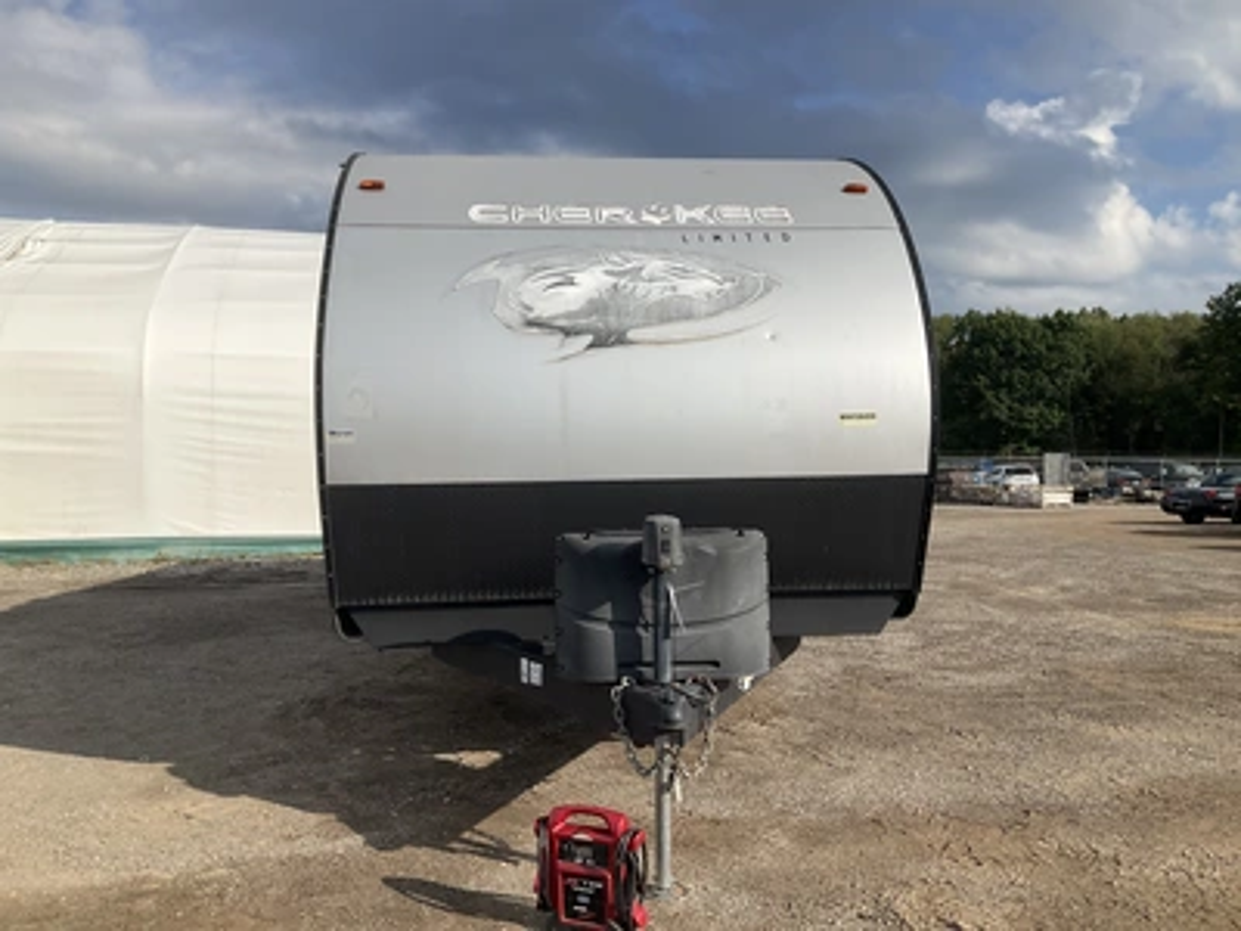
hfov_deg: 61.7
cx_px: 620
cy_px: 466
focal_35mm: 29
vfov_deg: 48.2
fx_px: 1040
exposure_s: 1/3125
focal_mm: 3
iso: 25
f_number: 1.8
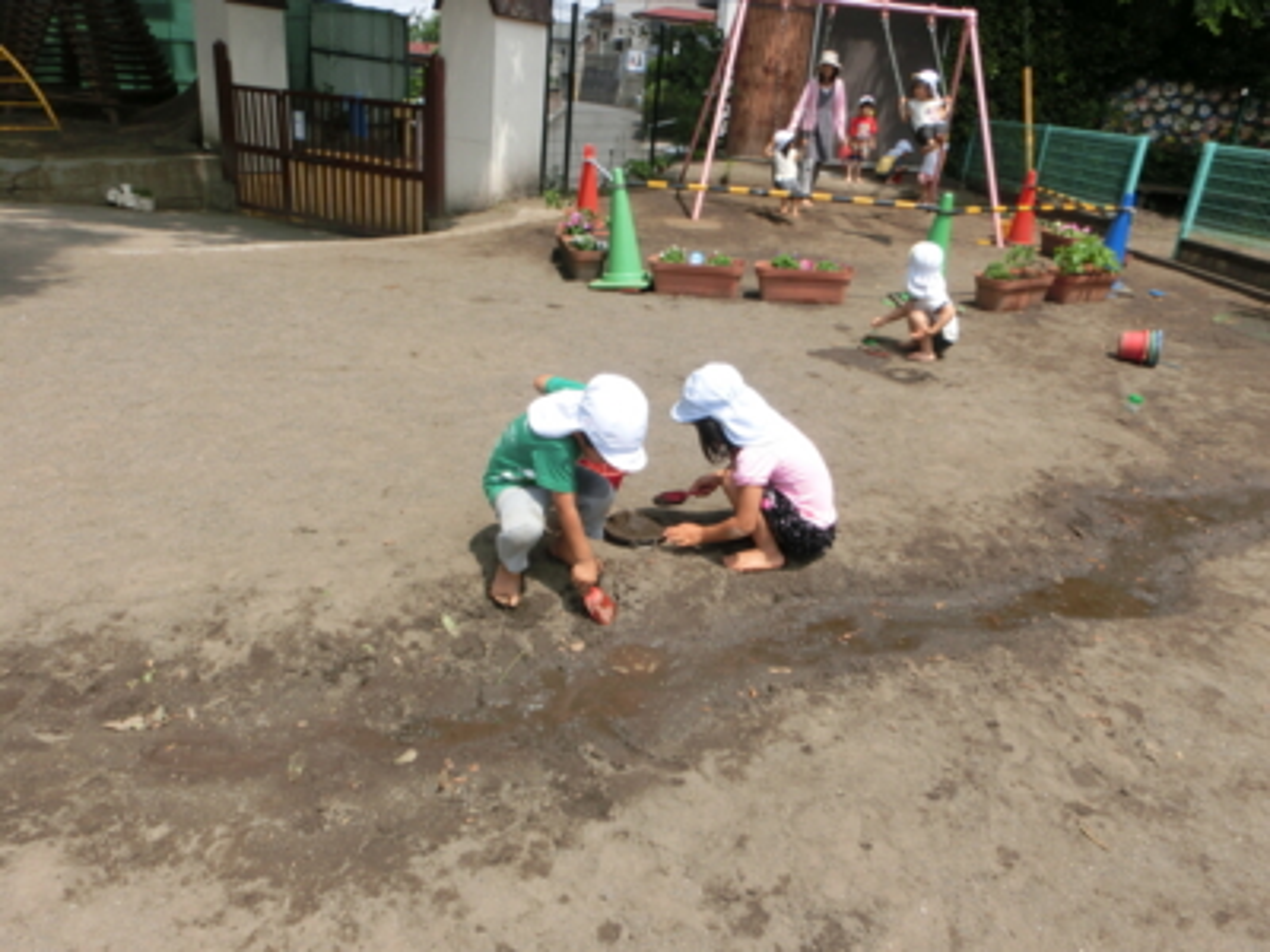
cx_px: 635
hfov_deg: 71.6
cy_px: 476
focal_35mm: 24
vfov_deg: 56.8
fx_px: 881
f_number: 7.9
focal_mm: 4.24
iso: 80
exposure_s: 1/160
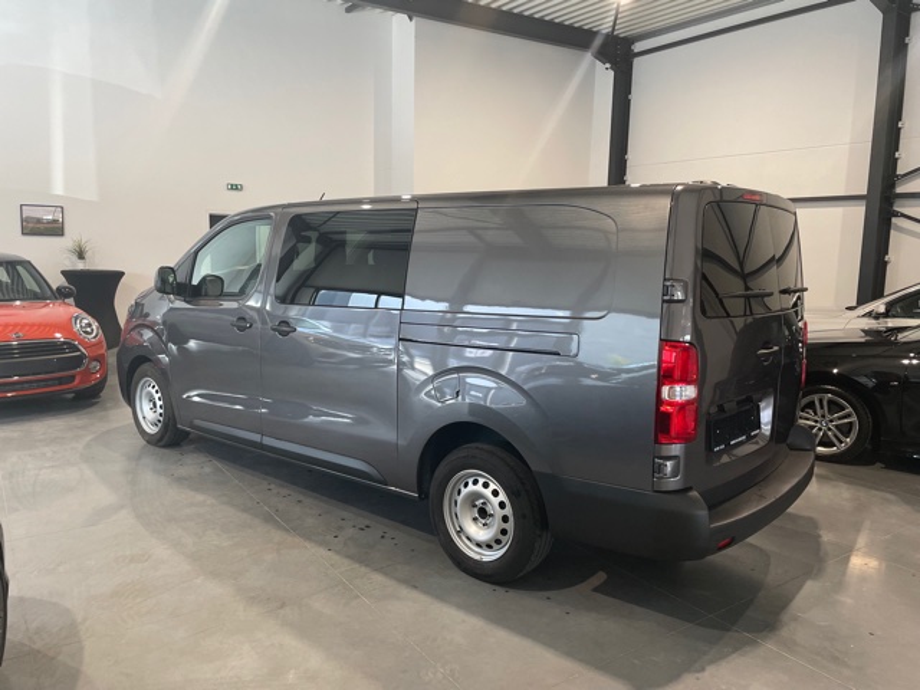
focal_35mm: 26
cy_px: 345
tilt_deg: -8.0
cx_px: 460
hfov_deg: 67.3
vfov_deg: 53.1
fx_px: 691
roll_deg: -1.2
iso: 125
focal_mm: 4.2
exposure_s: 1/100
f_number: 1.6
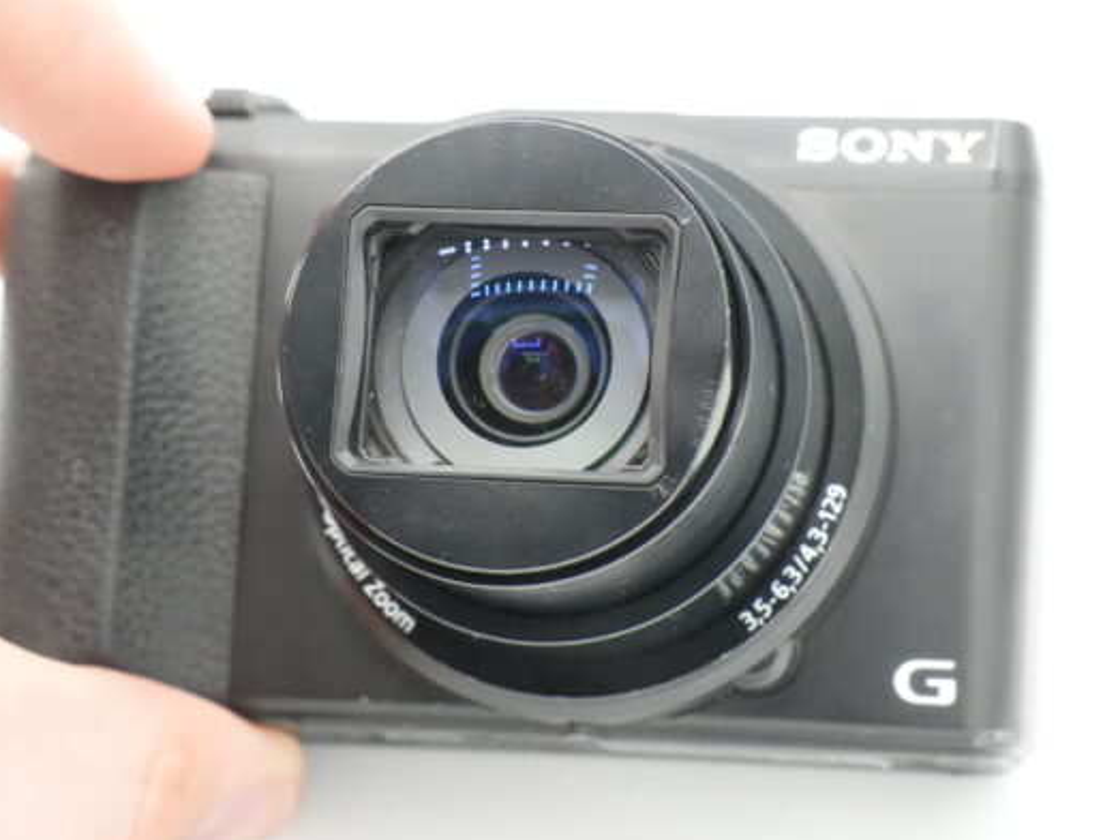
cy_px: 424
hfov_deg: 17.0
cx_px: 634
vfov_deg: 12.8
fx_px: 3748
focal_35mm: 116
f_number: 13
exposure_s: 1/250
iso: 5000
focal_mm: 70
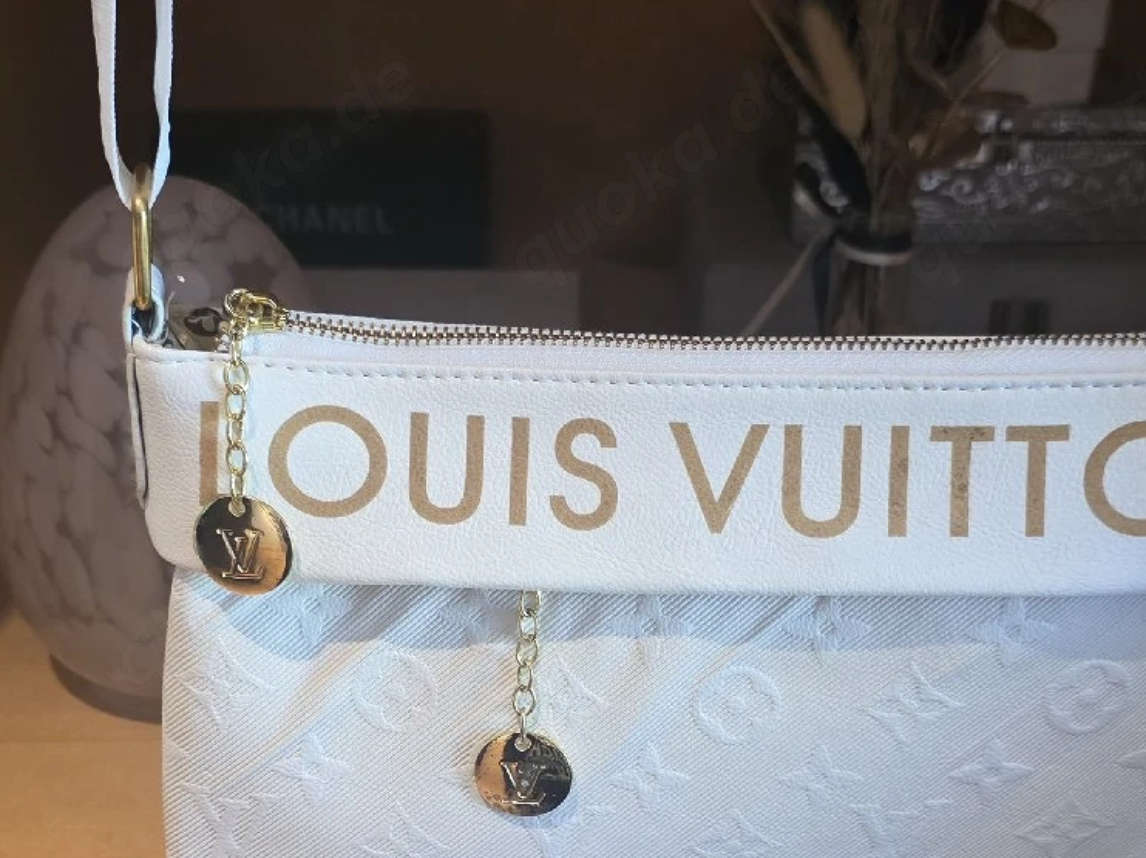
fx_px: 1026
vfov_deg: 44.7
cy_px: 576
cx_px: 771
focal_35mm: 31
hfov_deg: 57.0
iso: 1000
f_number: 1.7
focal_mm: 6.3
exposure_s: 1/101
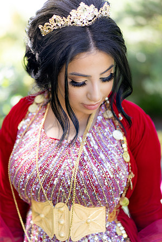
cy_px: 121
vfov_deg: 36.2
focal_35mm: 55
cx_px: 81
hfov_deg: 24.6
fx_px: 371
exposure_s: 1/200
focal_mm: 55
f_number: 1.8
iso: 100
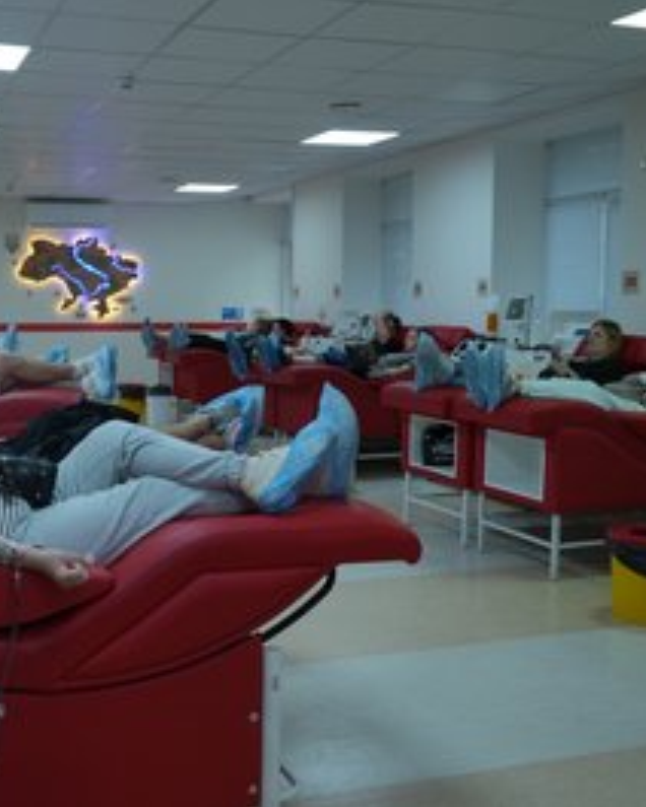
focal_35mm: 44
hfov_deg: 33.7
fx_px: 1052
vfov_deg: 42.0
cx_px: 198
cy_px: 404
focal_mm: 31
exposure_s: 1/50
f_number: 7.1
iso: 400
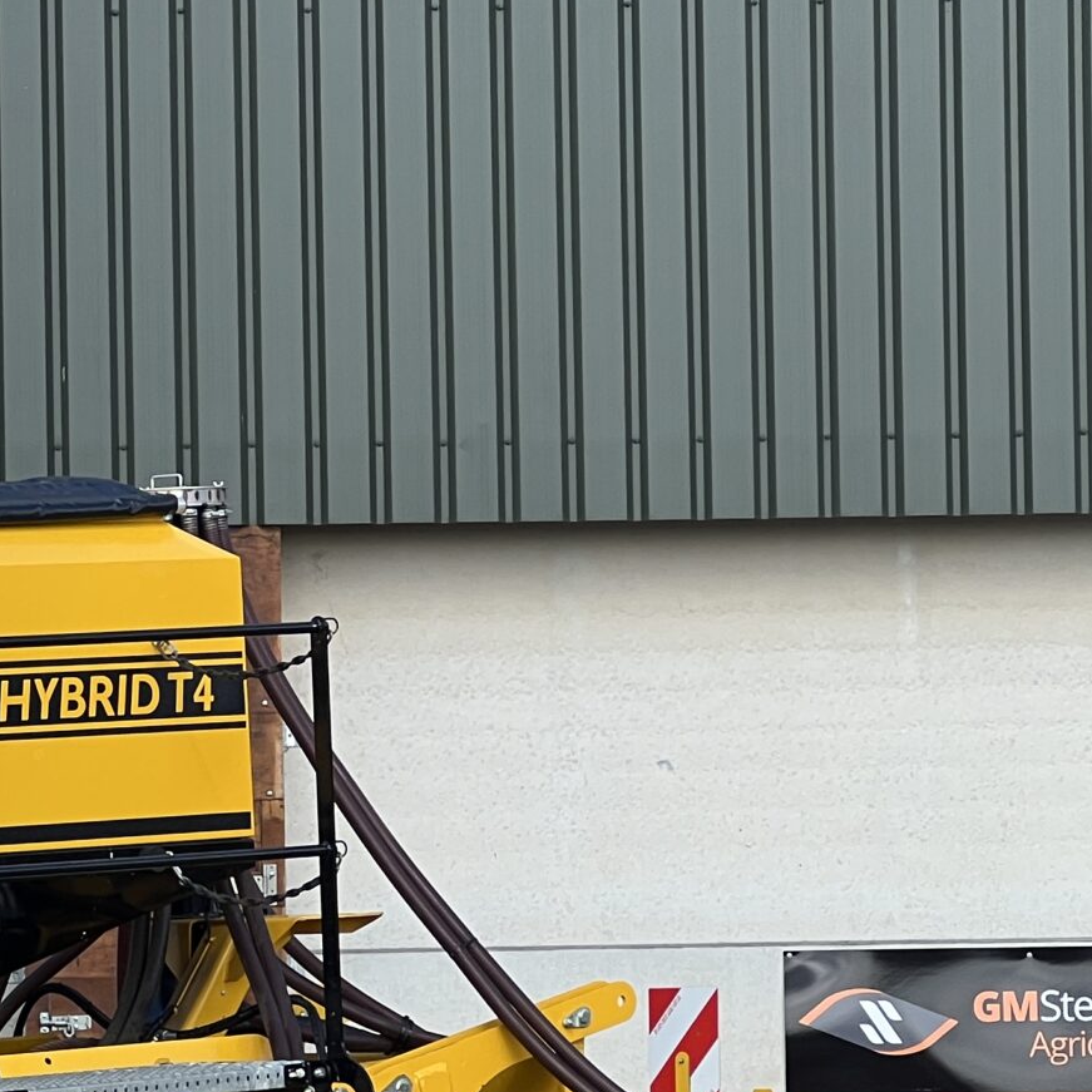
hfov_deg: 8.7
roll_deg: +1.5
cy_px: 850
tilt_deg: +2.3
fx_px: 7138
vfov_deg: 8.7
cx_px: 18
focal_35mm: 200
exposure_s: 1/346
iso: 32
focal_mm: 9
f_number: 2.8
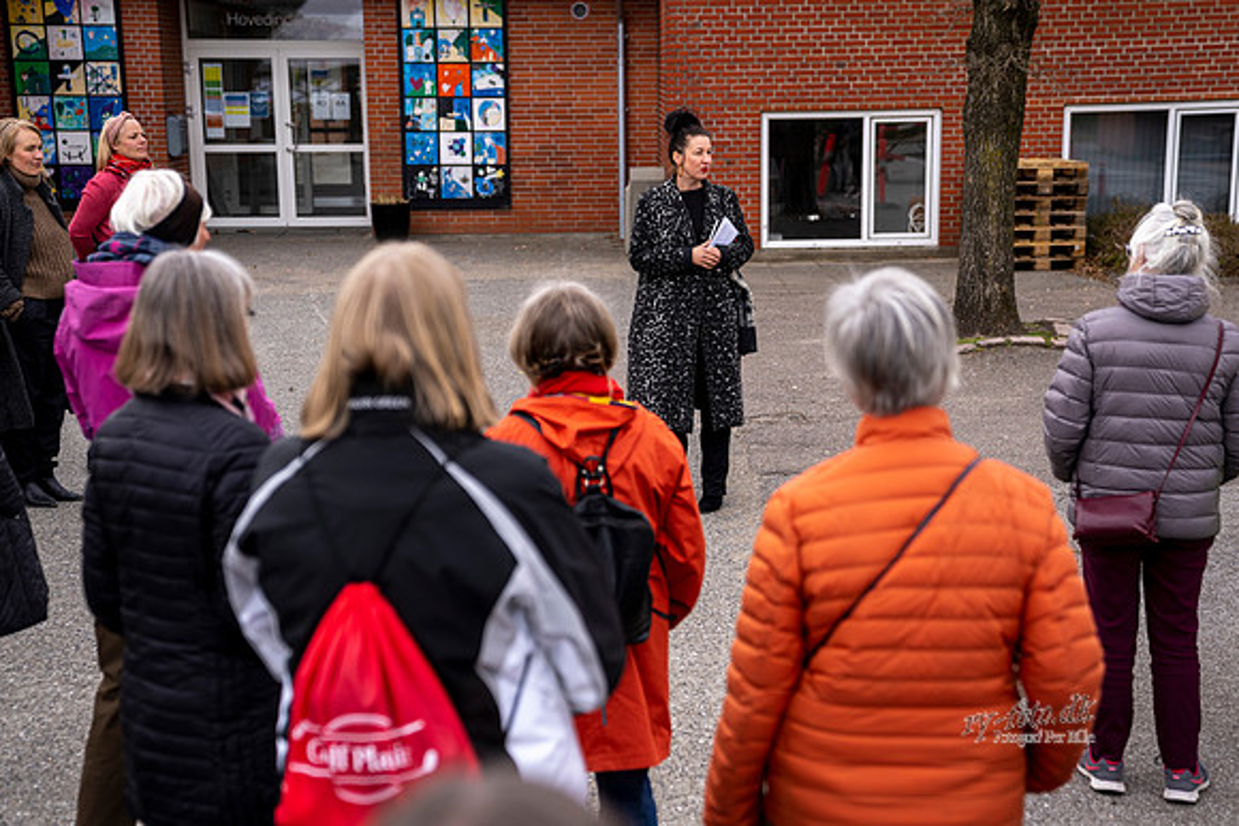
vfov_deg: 25.1
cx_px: 620
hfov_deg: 36.9
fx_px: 1855
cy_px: 413
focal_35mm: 54
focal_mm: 51
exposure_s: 1/800
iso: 200
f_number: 2.8
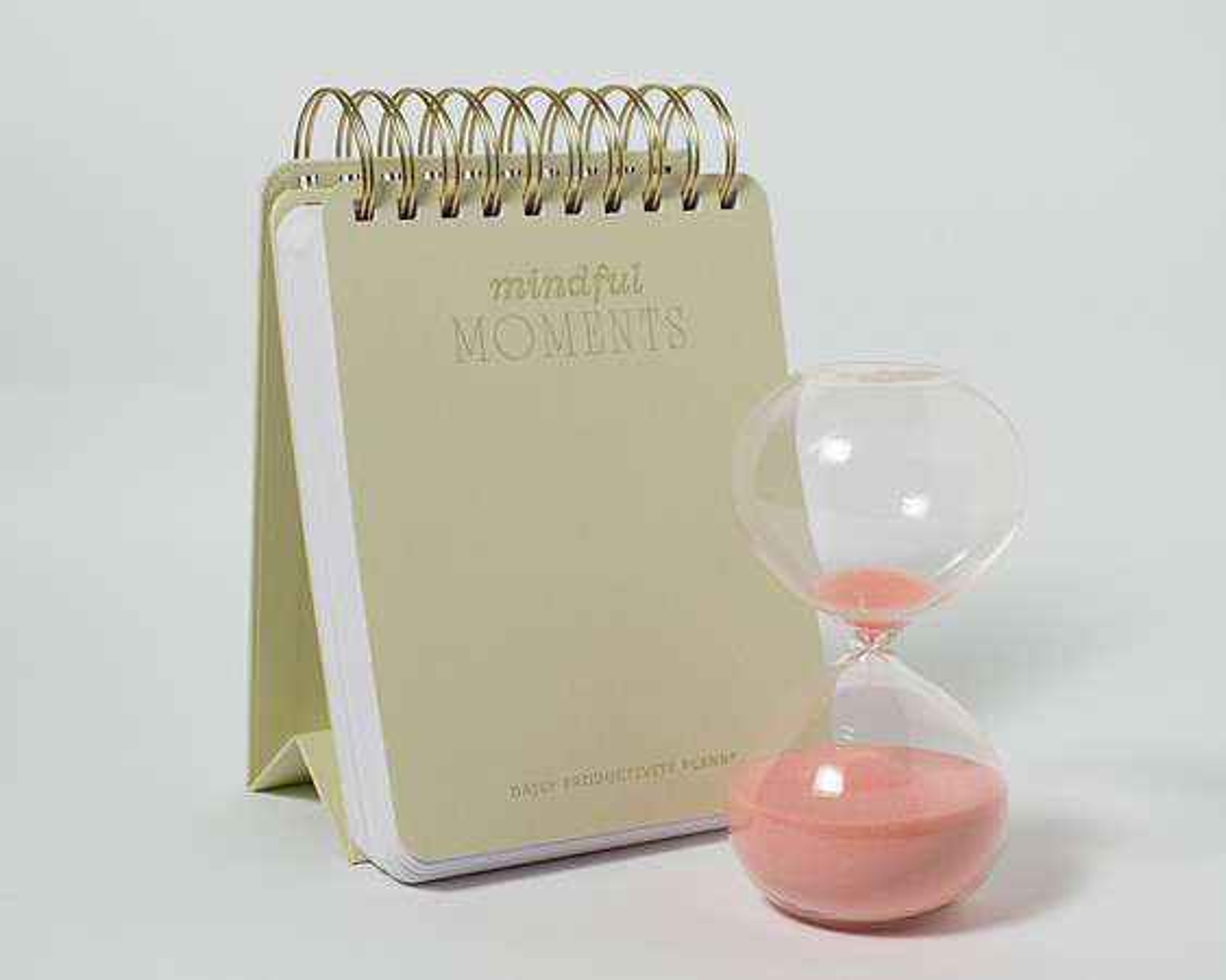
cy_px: 563
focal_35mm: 66
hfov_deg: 28.9
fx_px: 2379
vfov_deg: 23.3
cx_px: 653
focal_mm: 50
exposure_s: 1/200
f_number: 9
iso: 200
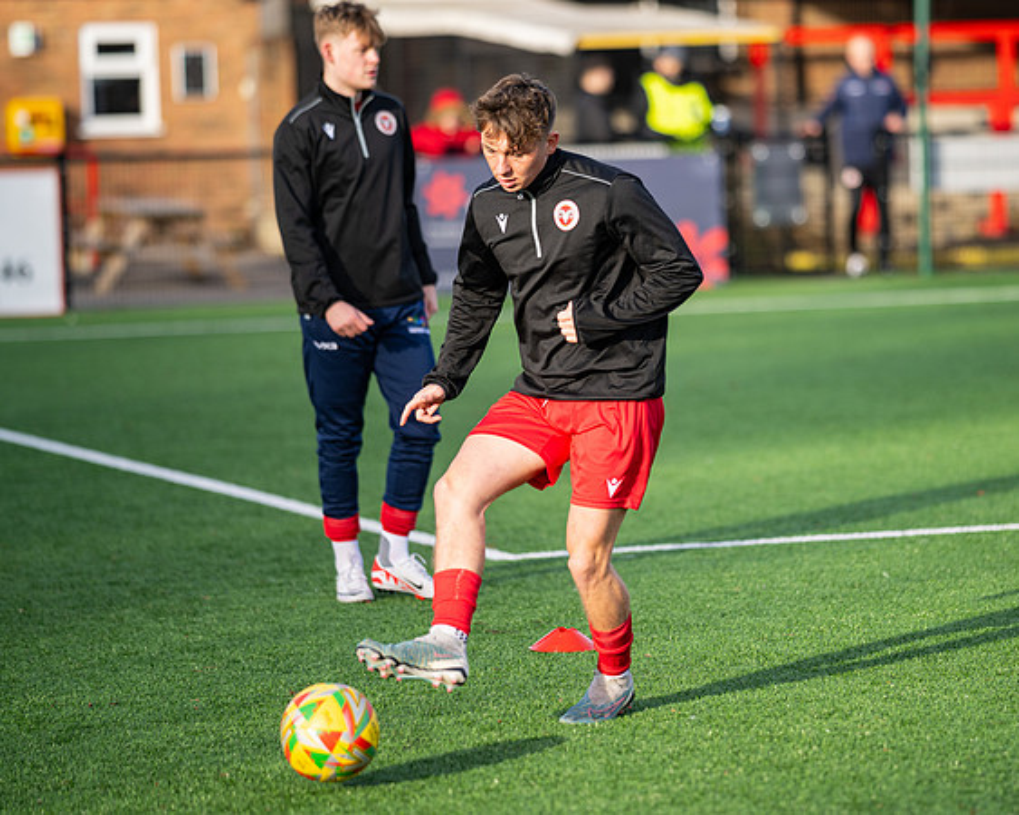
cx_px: 697
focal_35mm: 173
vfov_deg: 8.9
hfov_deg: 11.1
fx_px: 5223
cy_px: 408
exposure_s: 1/2000
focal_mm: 135
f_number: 1.8
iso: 100
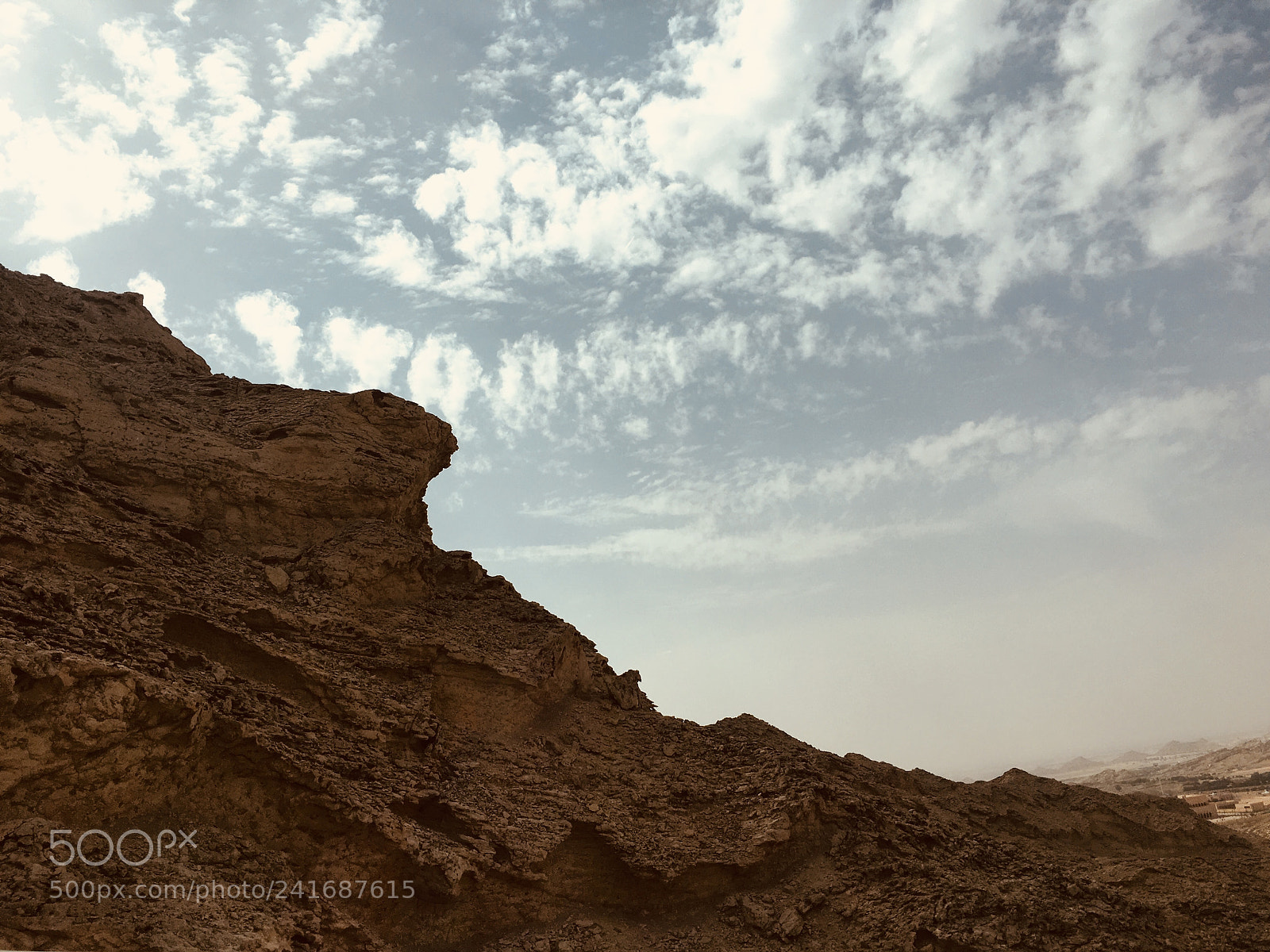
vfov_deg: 48.2
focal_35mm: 29
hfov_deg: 61.7
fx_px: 1064
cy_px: 476
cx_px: 635
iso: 25
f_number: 2.2
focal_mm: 4.15
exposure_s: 1/4274
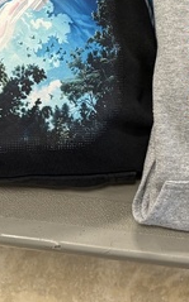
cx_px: 37
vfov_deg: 17.4
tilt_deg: -55.4
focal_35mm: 109
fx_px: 900
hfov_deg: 11.9
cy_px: -139
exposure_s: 1/60
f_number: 1.78
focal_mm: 6.76
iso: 125
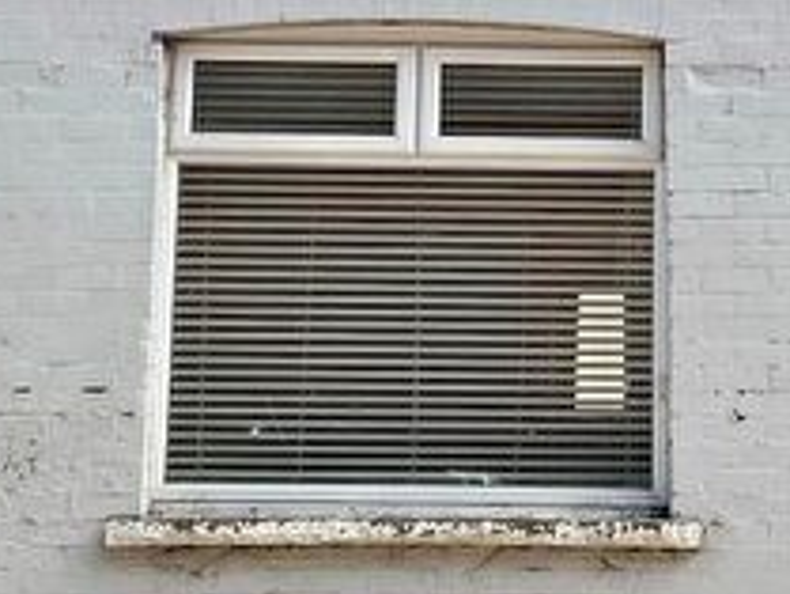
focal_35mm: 97
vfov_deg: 15.0
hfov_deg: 19.9
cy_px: 17
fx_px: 2215
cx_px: 665
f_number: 1.8
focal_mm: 3
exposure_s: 1/719
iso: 20
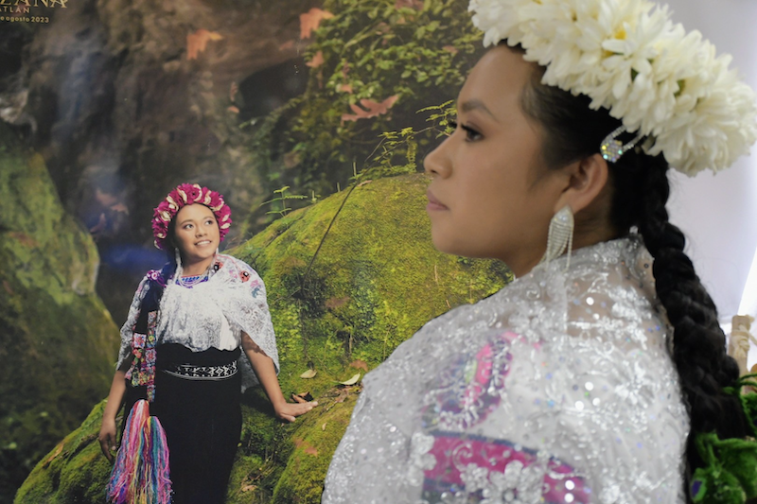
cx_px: 378
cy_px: 252
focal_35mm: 51
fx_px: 1072
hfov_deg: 38.9
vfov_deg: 26.5
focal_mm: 34
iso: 2500
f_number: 4.5
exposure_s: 1/160
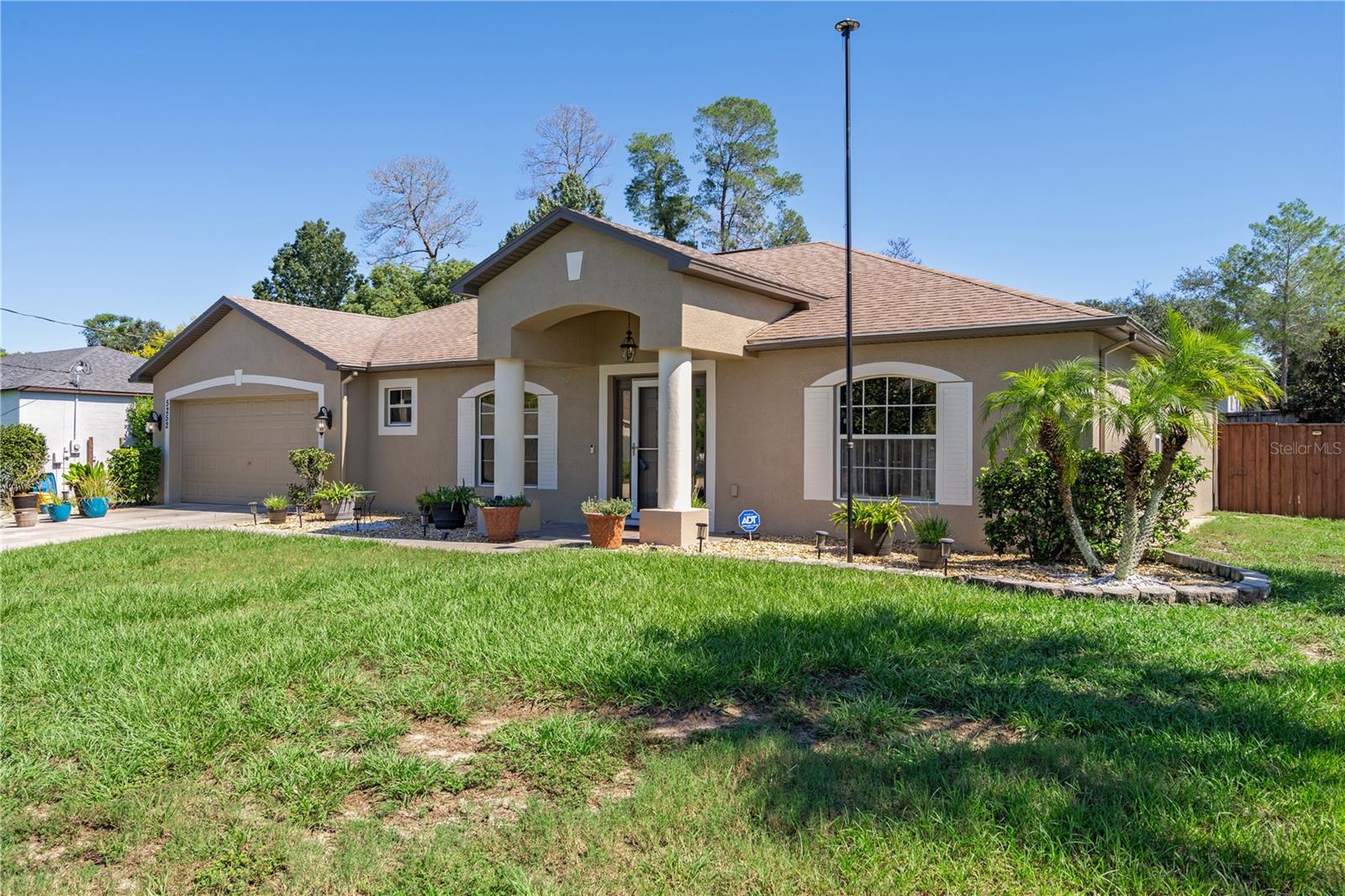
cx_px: 672
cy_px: 448
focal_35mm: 26
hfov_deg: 69.4
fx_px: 971
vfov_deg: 49.5
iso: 320
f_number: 9
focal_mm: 26
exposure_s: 1/320
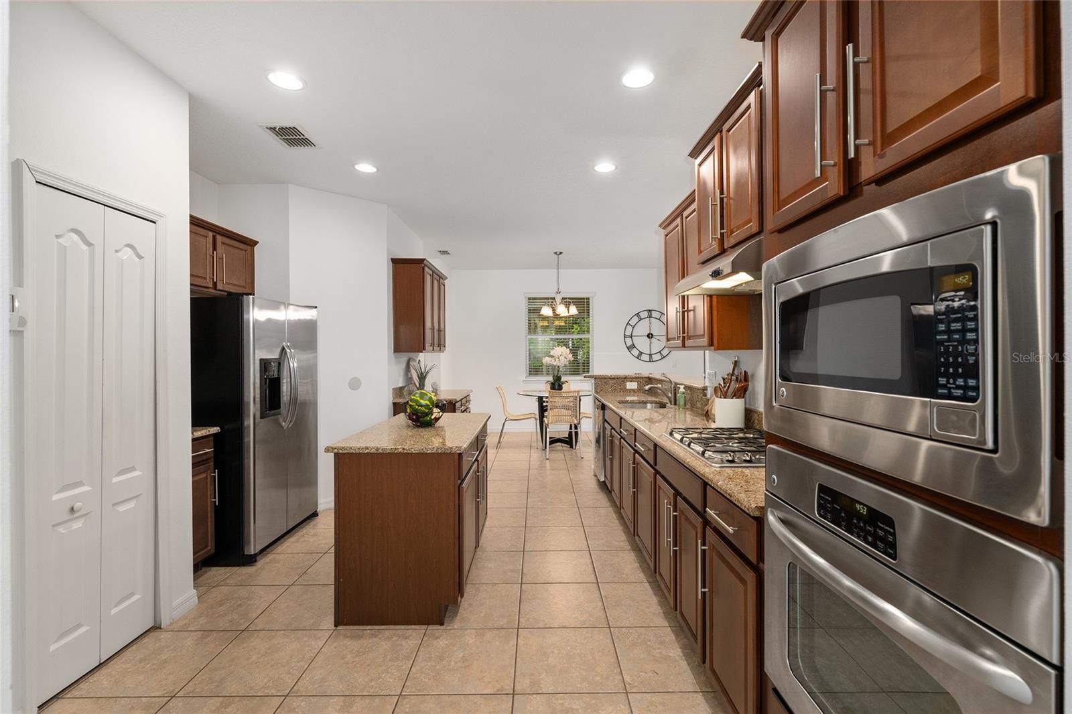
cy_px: 357
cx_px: 536
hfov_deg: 96.7
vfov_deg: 73.7
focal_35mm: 16
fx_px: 476
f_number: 8
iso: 500
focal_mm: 16
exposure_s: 1/6
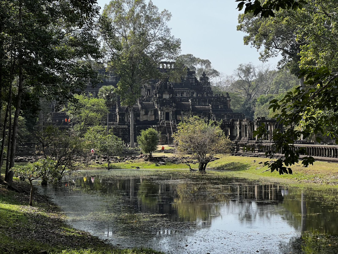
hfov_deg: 25.3
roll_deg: +0.6
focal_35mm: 77
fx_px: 752
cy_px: 127
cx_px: 169
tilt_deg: +0.9
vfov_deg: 19.1
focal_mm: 9
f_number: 2.8
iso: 32
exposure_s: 1/774
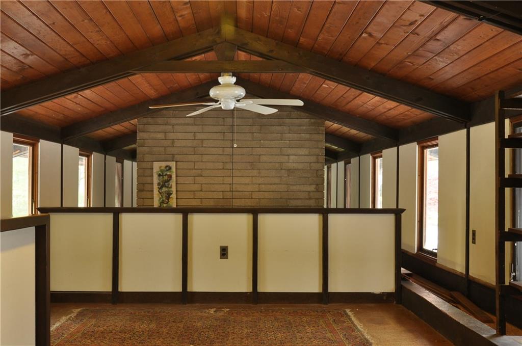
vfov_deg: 36.7
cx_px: 261
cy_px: 173
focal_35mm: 36
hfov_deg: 53.2
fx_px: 521
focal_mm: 24
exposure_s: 1/2
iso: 400
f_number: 11
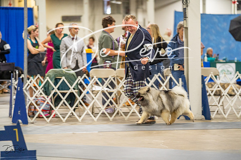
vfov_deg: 9.6
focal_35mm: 143
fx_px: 957
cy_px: 80
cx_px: 120
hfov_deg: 14.3
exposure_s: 1/160
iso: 2500
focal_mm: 143
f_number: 2.8
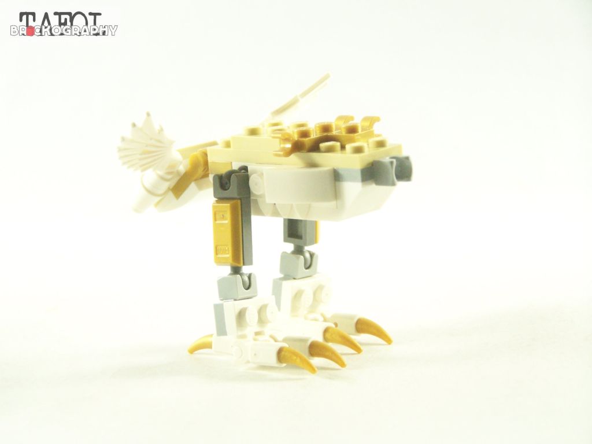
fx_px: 2001
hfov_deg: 16.8
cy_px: 222
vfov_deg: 12.7
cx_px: 296
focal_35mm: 117
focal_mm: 19.4
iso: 400
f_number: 3.2
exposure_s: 1/60
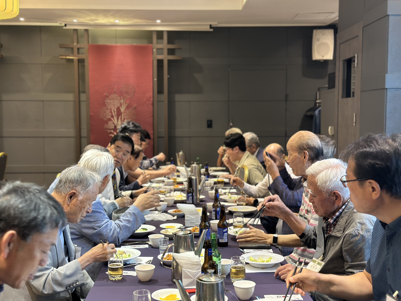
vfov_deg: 30.3
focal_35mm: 48
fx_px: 556
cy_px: 150
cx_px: 200
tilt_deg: -3.5
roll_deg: -0.5
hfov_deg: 39.7
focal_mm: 6.86
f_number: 1.78
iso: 320
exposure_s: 1/40
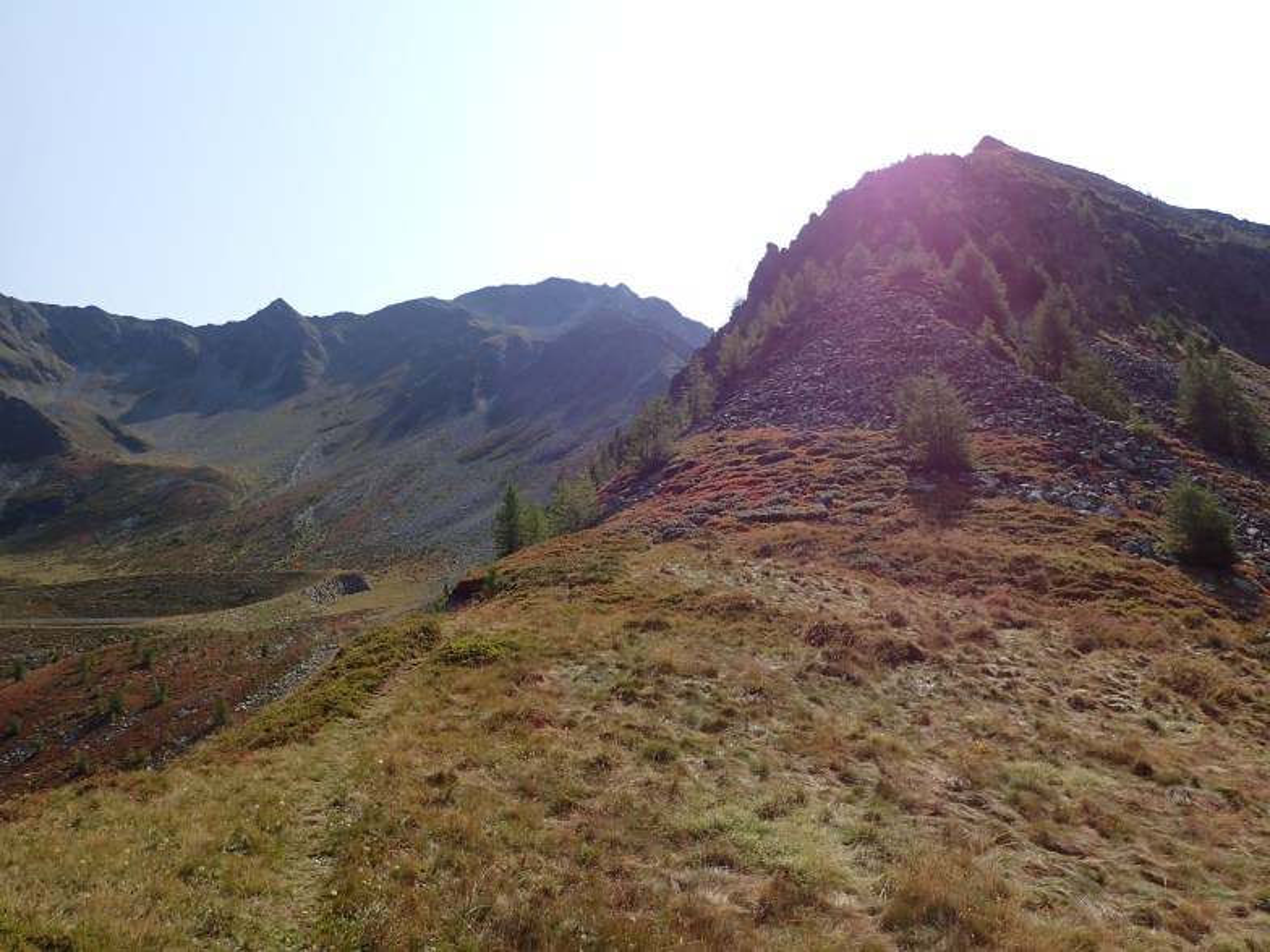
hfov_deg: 69.4
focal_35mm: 25
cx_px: 635
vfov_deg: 54.9
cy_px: 476
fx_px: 917
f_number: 8
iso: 250
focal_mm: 4.5
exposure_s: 1/500
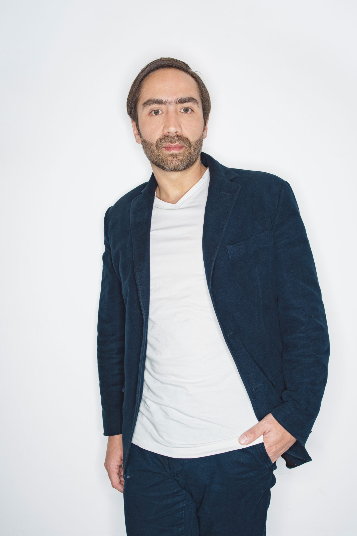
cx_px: 190
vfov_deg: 55.8
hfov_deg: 38.9
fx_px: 505
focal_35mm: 34
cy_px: 283
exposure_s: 1/160
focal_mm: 29
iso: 100
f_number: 8
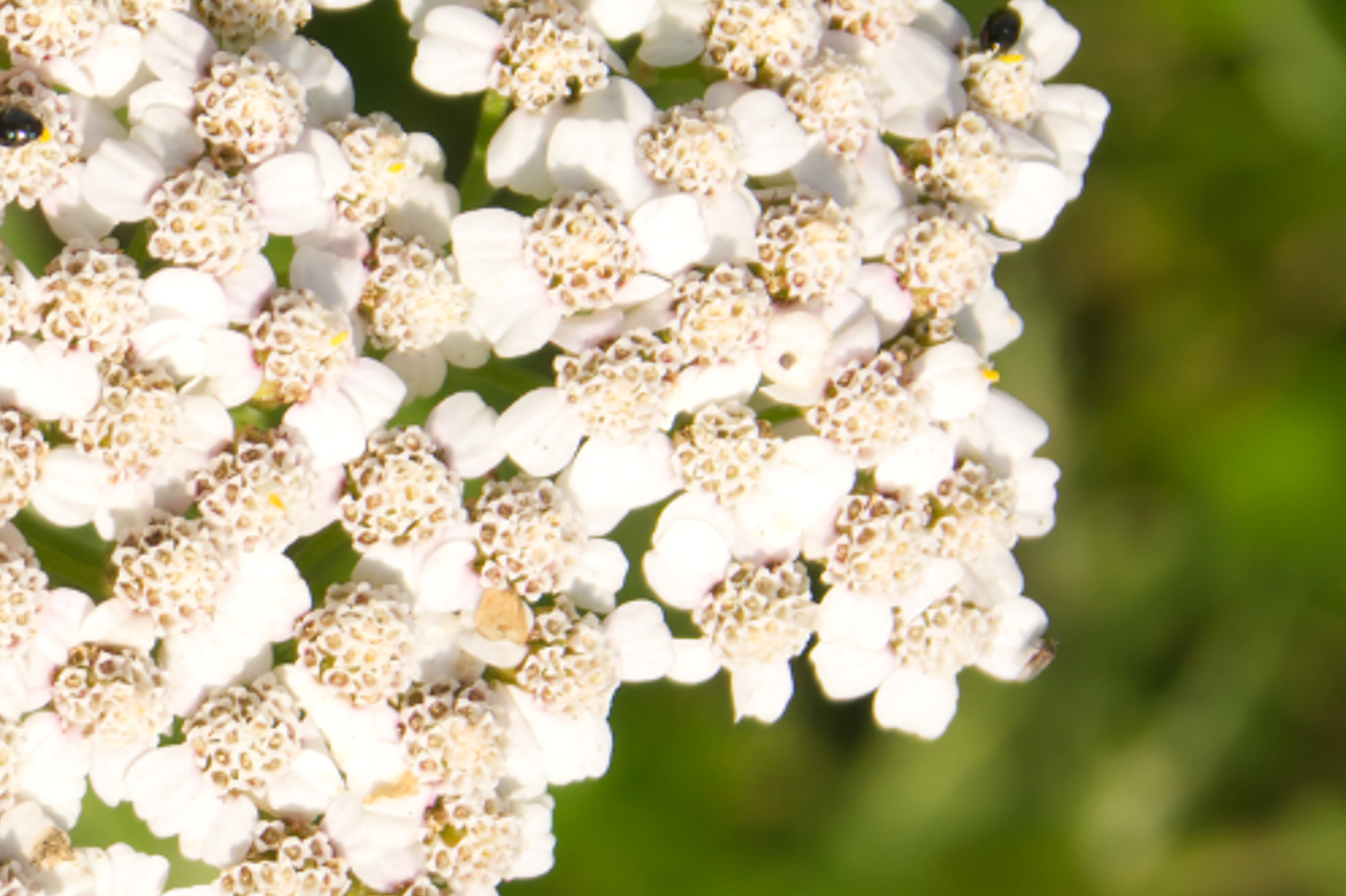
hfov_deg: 10.2
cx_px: -14
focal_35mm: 199
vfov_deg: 6.9
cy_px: 544
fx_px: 7445
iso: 160
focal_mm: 55
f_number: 8
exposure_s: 1/500
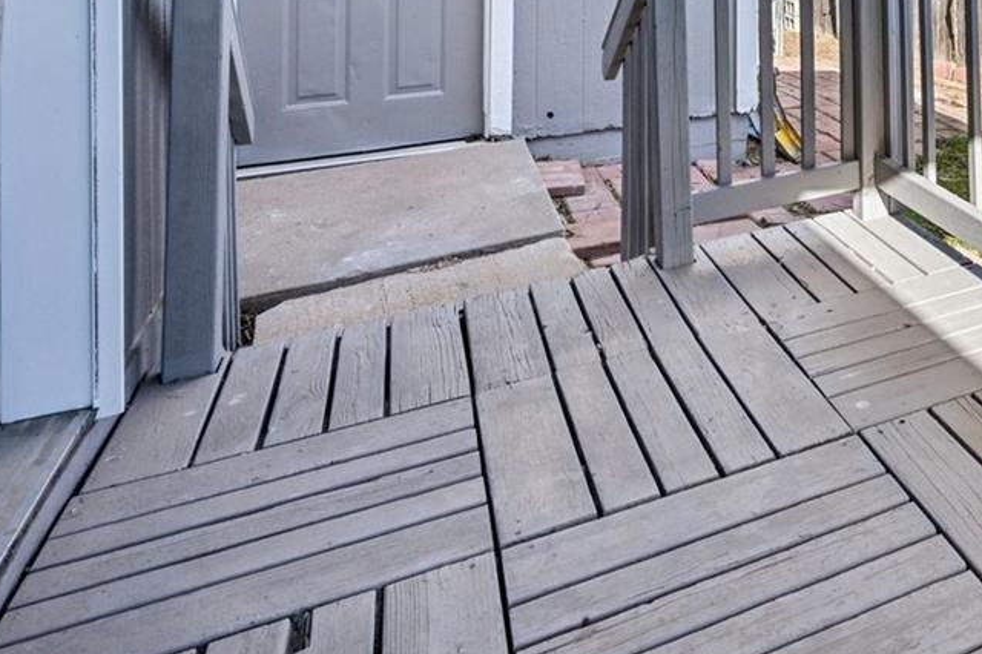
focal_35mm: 35
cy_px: -134
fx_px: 954
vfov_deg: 31.6
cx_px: 1045
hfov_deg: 43.8
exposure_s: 1/50
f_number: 11
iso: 64
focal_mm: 14
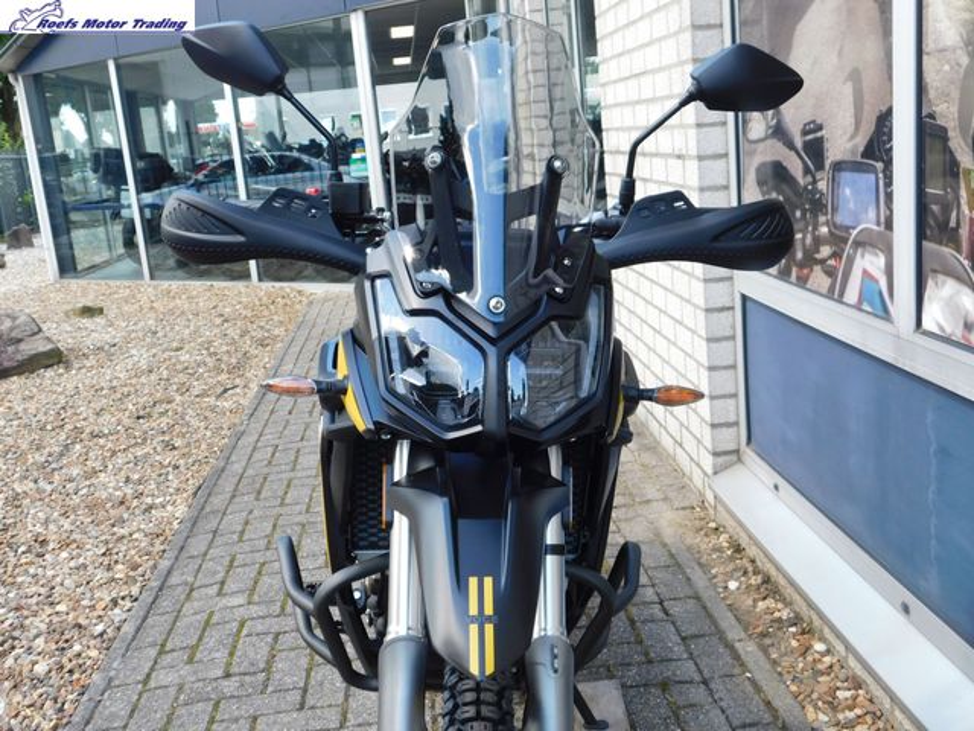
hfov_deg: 51.4
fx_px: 1013
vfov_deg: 39.7
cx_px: 487
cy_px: 366
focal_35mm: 36
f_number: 3.5
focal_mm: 6.3
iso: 125
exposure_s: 1/160
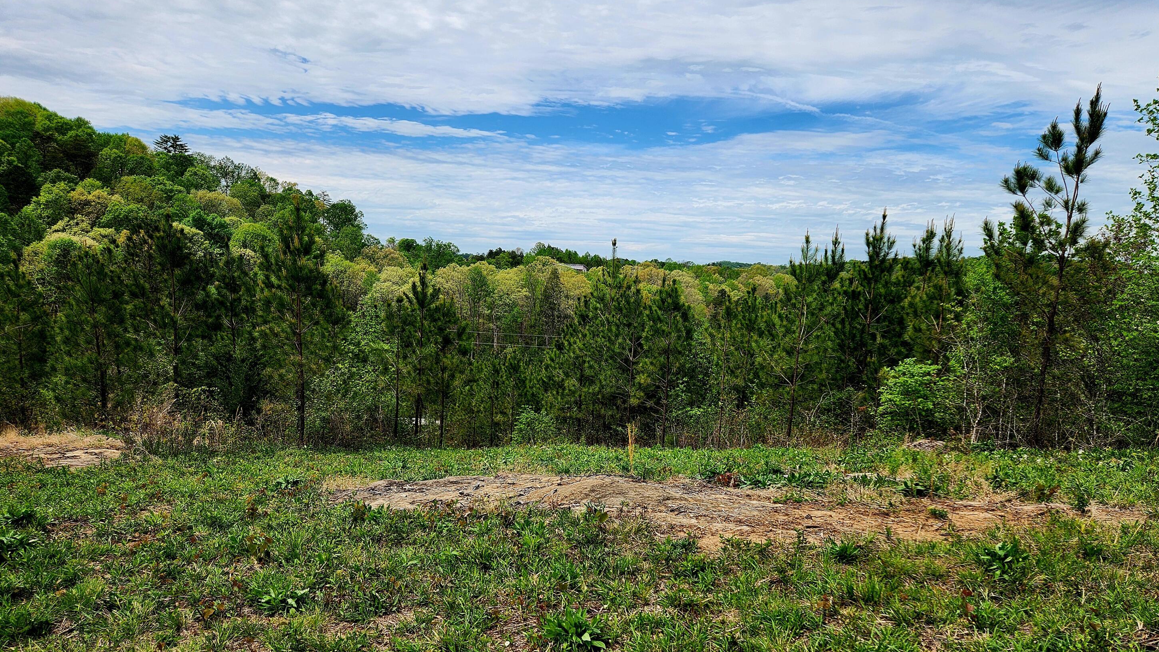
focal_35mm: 26
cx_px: 575
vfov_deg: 43.9
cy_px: 416
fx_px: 799
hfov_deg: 71.9
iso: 20
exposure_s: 1/2500
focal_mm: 5.4
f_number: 1.8
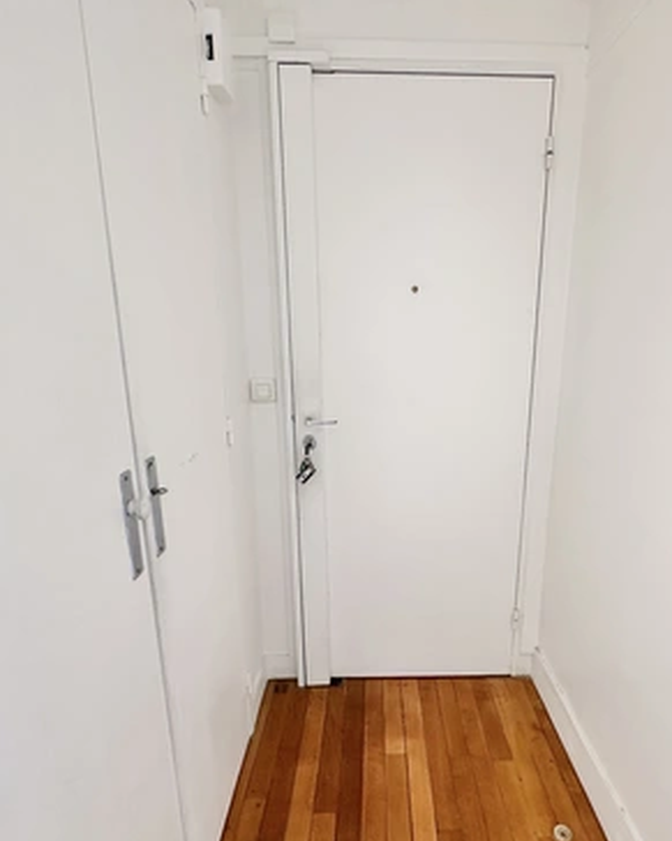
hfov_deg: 67.6
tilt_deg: -13.0
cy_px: 453
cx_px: 394
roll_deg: +0.0
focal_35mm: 20
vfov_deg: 80.3
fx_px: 497
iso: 125
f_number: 2.2
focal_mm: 2.22
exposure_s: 1/99
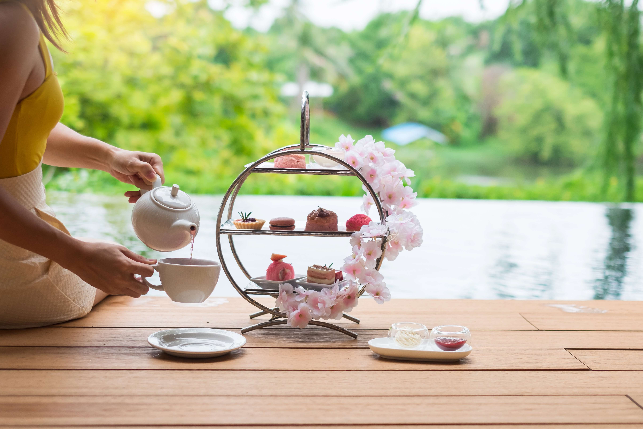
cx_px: 292
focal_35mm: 66
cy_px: 200
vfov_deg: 20.6
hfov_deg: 30.5
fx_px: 1179
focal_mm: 35
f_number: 2
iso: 200
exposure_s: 1/1000
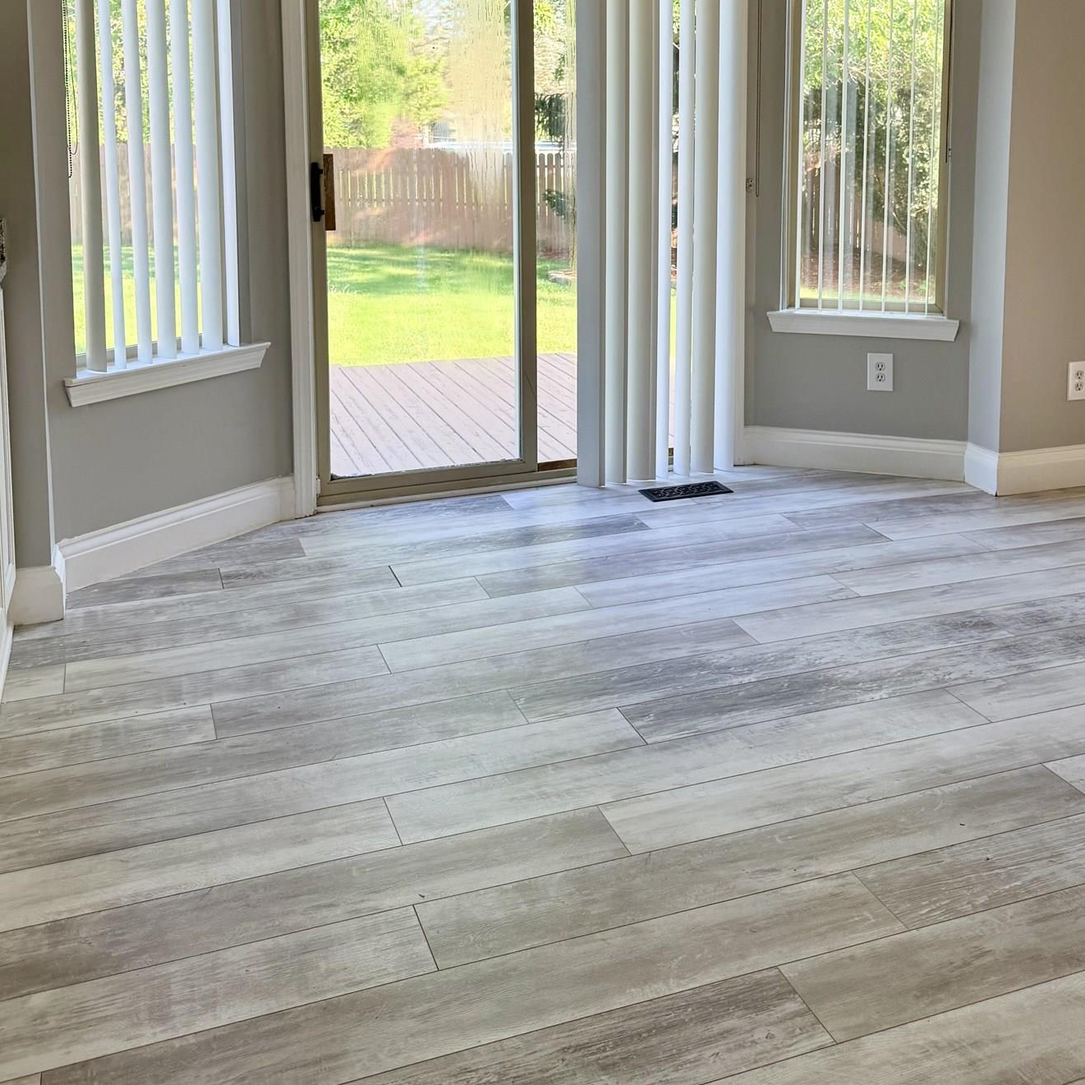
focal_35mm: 37
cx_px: 684
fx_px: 1312
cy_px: 244
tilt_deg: -6.3
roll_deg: -0.5
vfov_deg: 43.2
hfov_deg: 44.5
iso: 100
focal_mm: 6.76
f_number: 1.78
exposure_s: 1/281
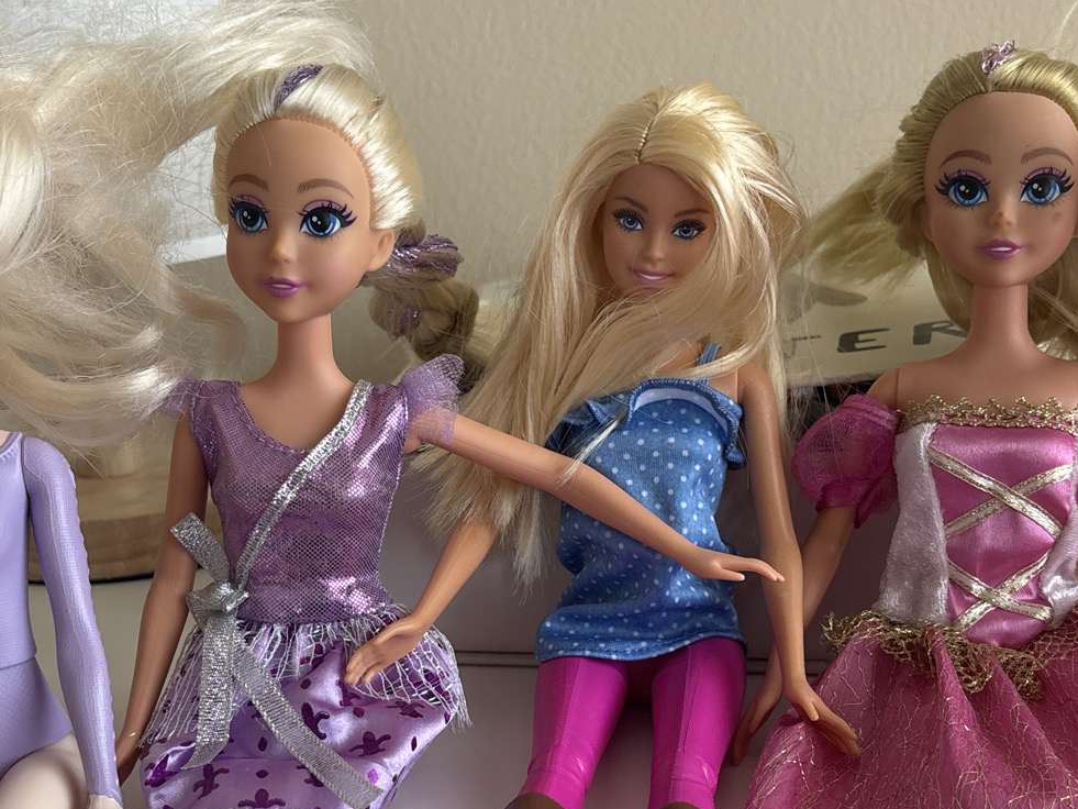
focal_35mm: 53
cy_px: 612
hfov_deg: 36.1
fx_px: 1651
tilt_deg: -21.4
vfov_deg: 27.1
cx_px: 484
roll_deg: +2.9
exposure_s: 1/60
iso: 160
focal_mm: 5.96
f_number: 1.6
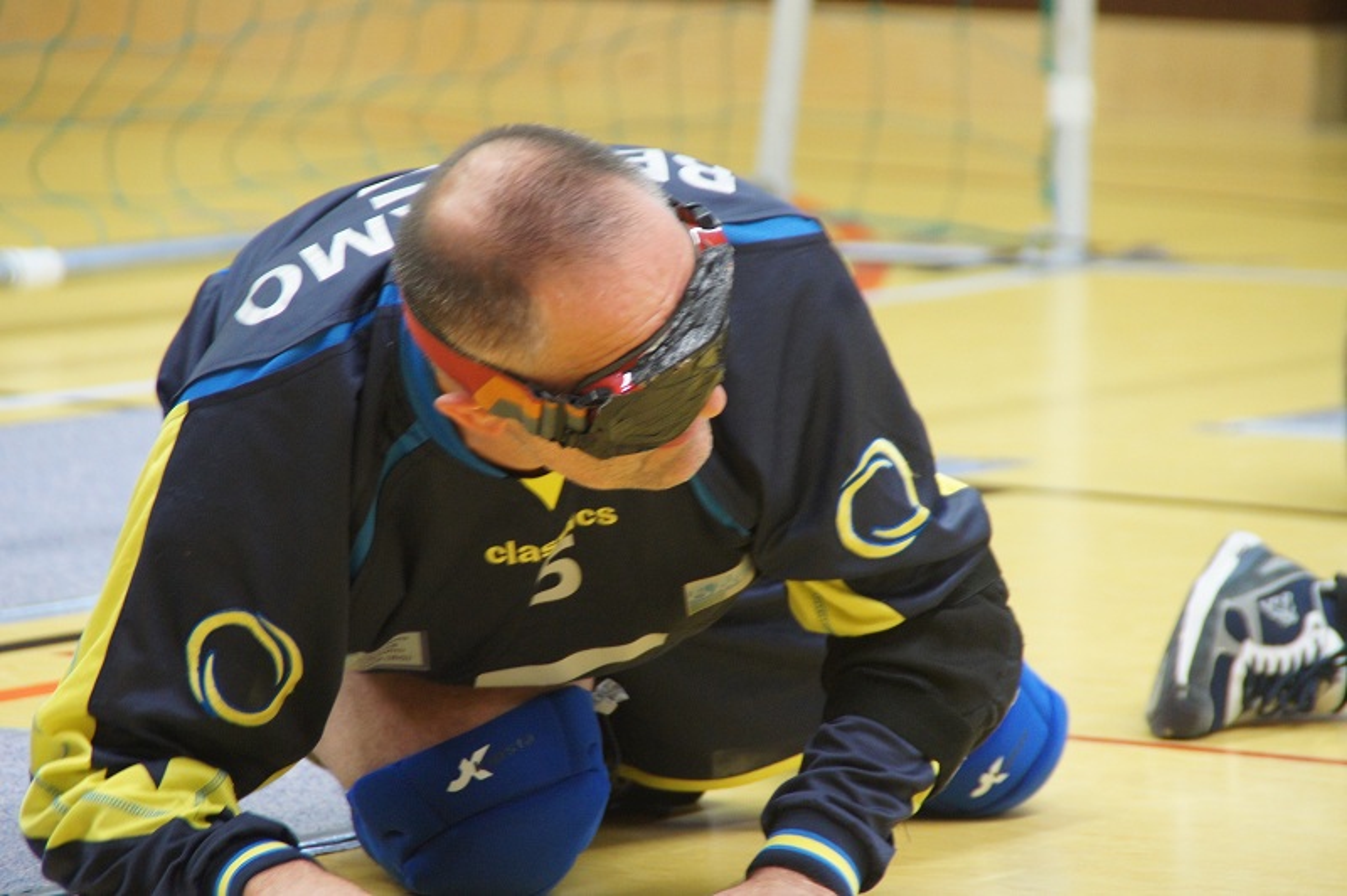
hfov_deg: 6.9
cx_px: 674
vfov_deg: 4.6
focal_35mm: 300
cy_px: 448
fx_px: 11215
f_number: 6.3
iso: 1600
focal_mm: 200
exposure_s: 1/15
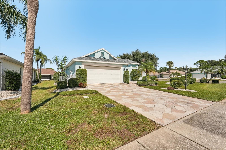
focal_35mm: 16
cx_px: 113
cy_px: 75
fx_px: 100
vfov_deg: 73.7
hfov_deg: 96.7
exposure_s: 1/2500
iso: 400
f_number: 8
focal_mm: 16
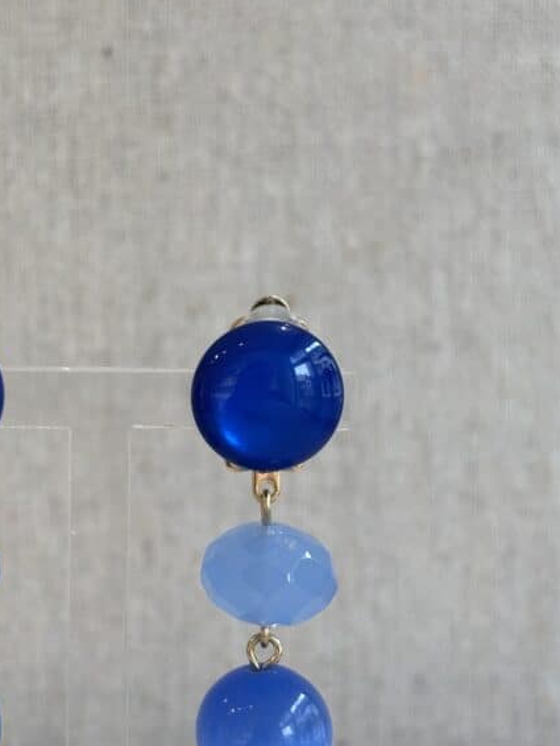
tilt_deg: -8.0
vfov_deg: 20.9
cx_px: 100
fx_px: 2026
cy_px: 389
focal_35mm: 94
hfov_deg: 15.6
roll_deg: +0.3
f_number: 1.6
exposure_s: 1/100
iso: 50
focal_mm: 5.96
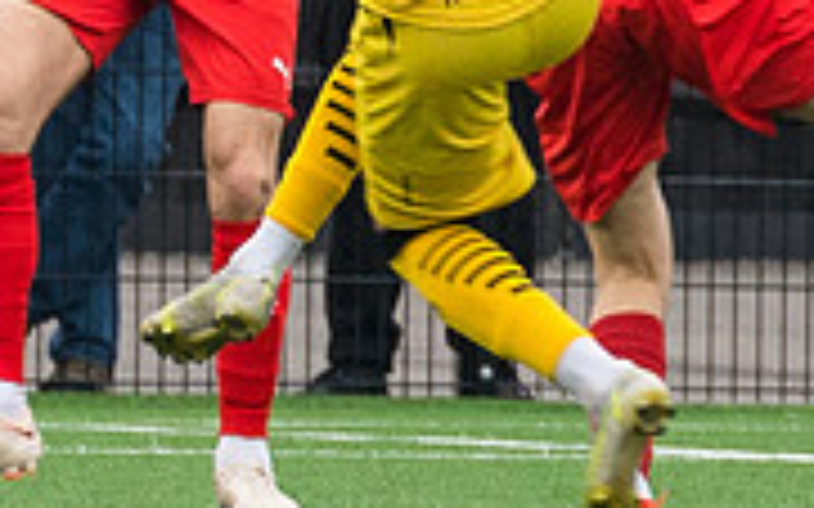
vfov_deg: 0.5
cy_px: 551
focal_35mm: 2673
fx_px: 59280
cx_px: -398
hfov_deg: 0.8
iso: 800
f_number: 5
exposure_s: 1/400
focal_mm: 300
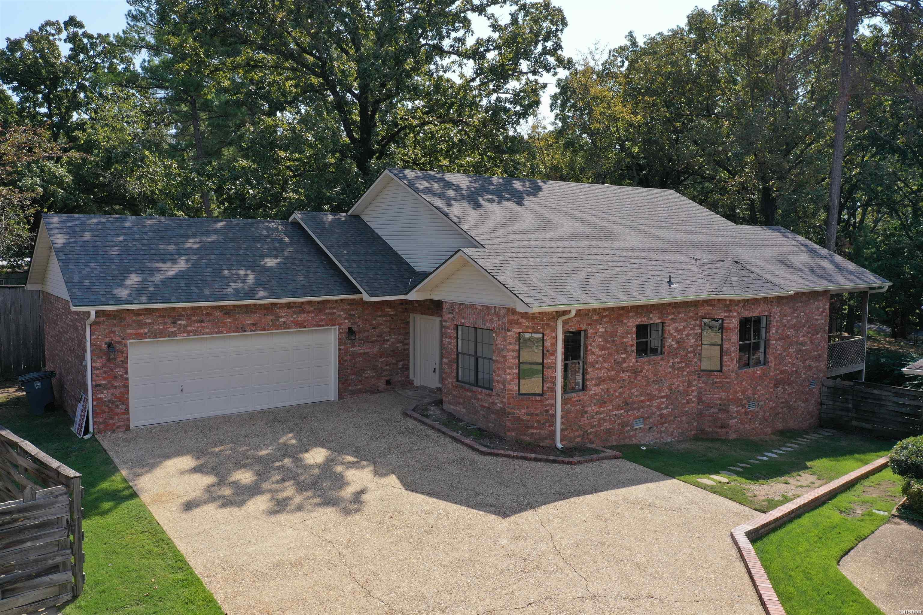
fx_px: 718
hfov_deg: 65.5
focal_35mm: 28
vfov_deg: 46.4
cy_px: 308
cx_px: 462
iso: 100
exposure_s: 1/400
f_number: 5.6
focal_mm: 10.26
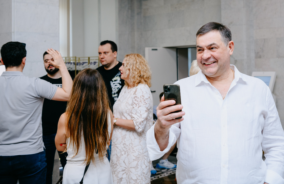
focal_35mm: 55
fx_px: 428
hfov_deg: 36.2
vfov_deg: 24.0
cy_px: 49
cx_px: 196
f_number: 4
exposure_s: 1/160
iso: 500
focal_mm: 38
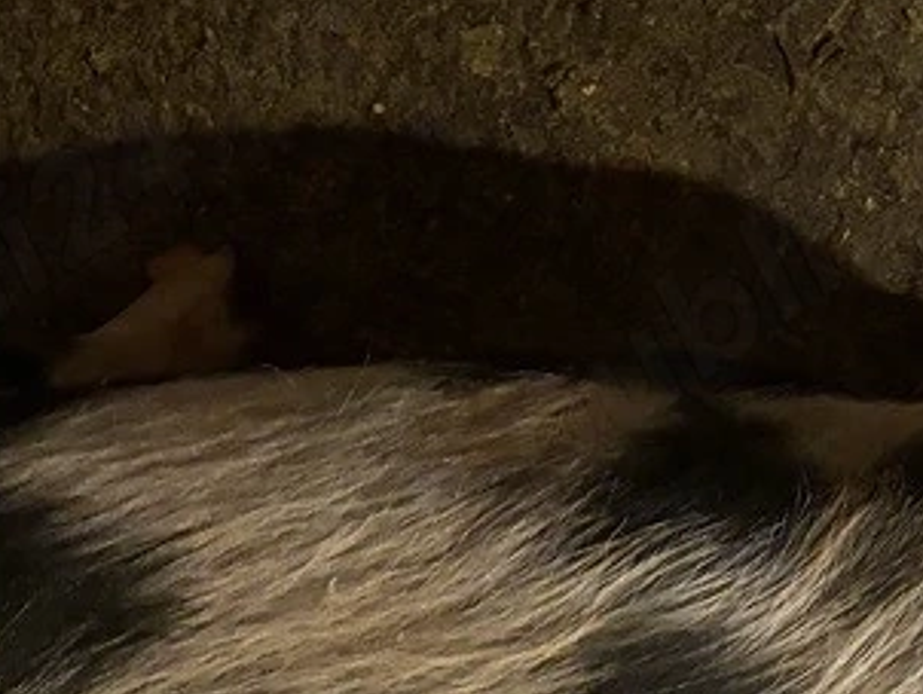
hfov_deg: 22.5
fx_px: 2295
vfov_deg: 15.7
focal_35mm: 86
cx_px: 238
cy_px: 1061
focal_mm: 5.96
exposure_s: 1/25
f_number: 1.6
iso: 640
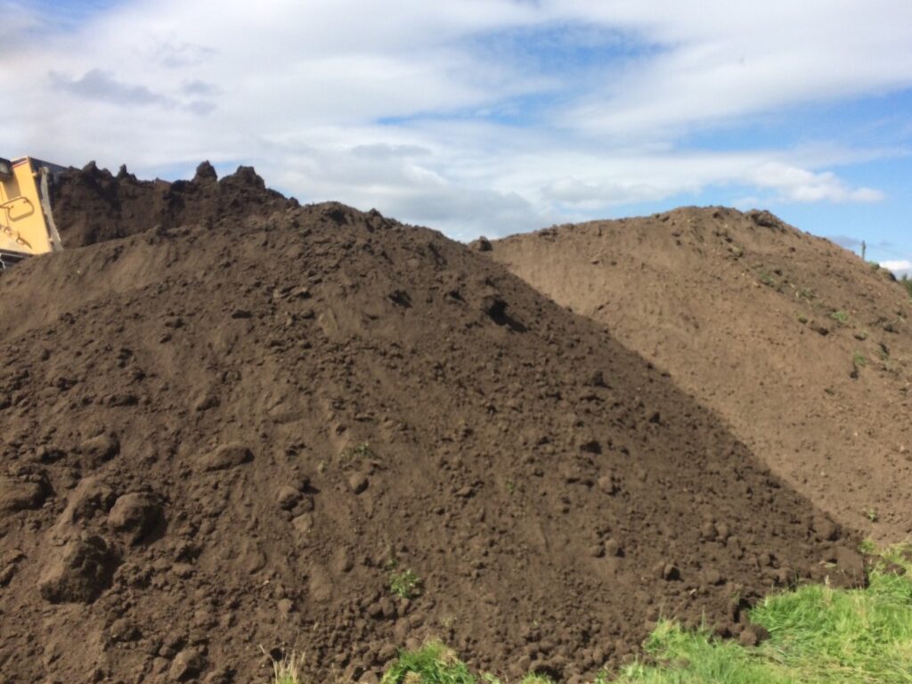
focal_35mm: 29
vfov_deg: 48.2
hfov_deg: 61.7
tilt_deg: +4.6
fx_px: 764
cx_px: 456
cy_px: 342
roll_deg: -2.2
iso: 32
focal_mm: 4.15
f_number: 2.2
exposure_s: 1/2740
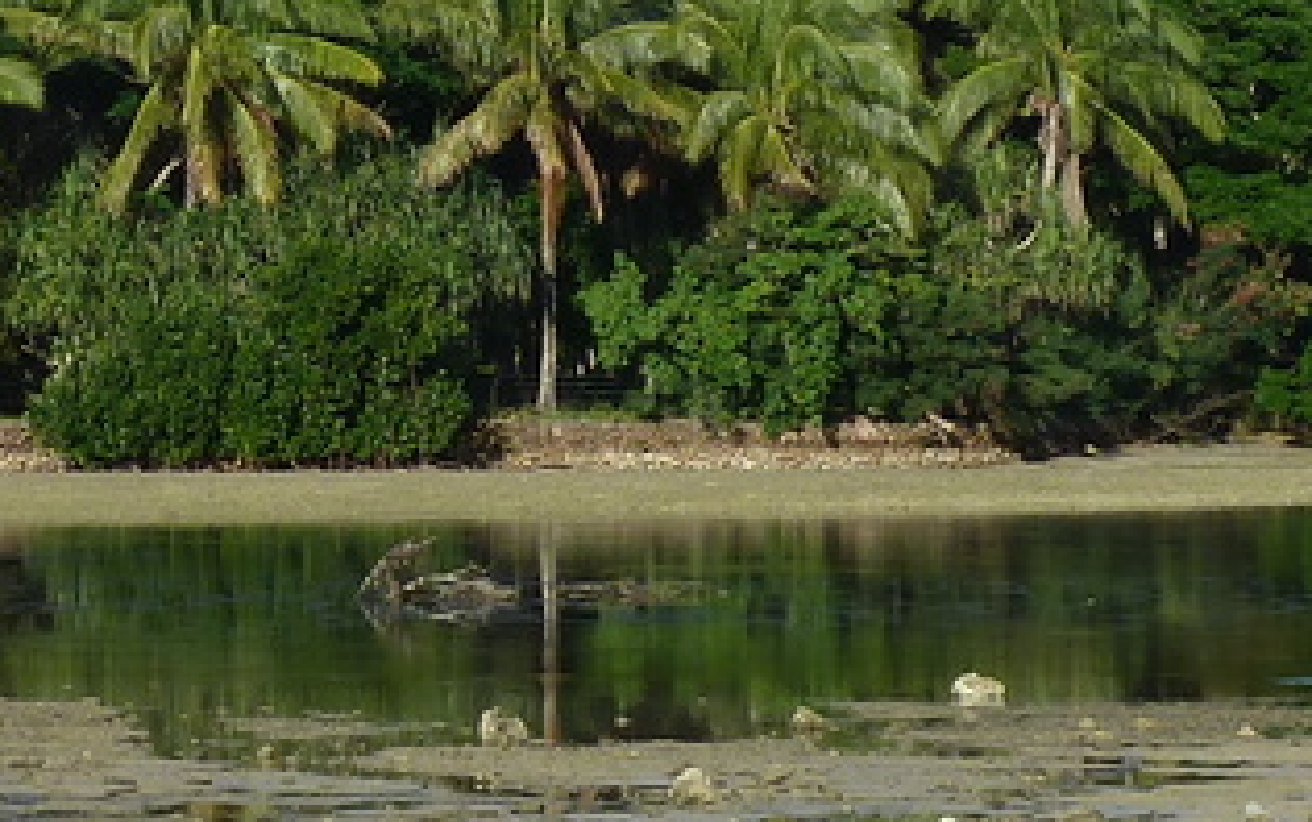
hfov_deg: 11.6
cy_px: 257
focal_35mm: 177
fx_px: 6333
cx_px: -216
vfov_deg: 7.4
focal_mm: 7.3
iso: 80
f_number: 4.5
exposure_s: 1/400
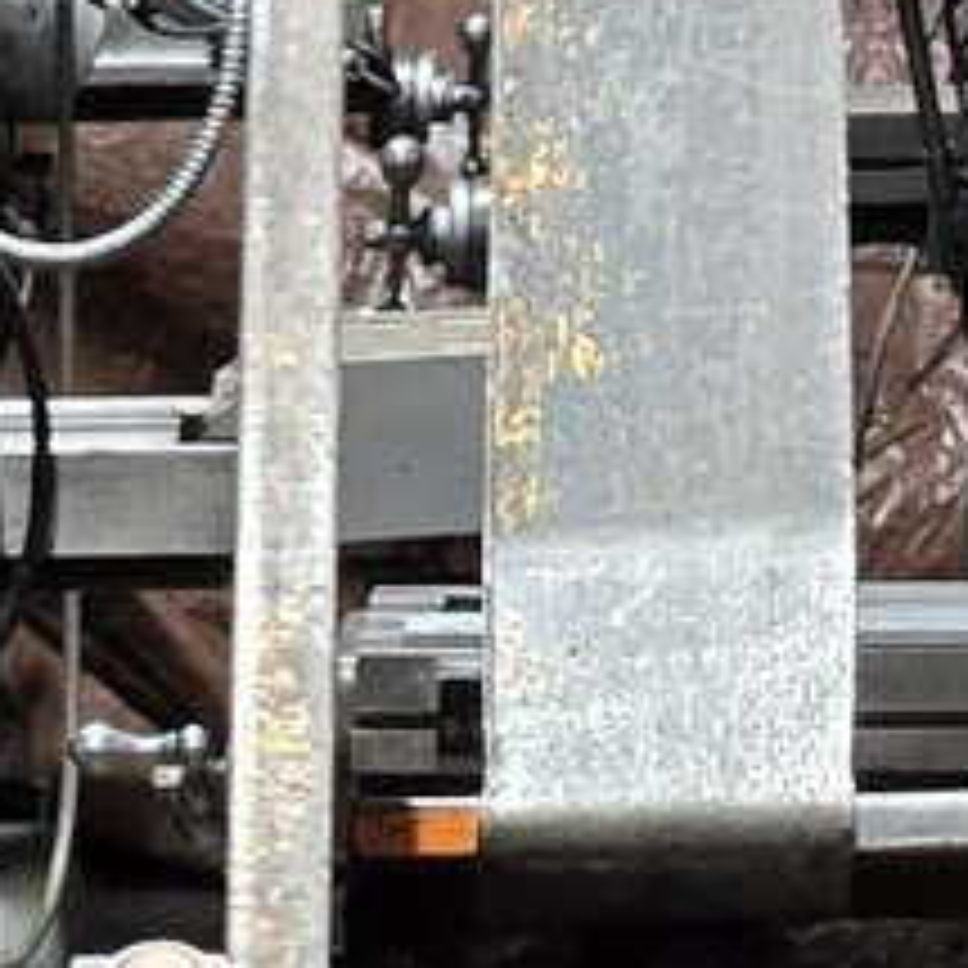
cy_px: 2927
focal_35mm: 189
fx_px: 5980
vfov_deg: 7.9
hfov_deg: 9.1
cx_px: -203
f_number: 1.8
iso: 500
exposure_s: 1/120
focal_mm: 5.4
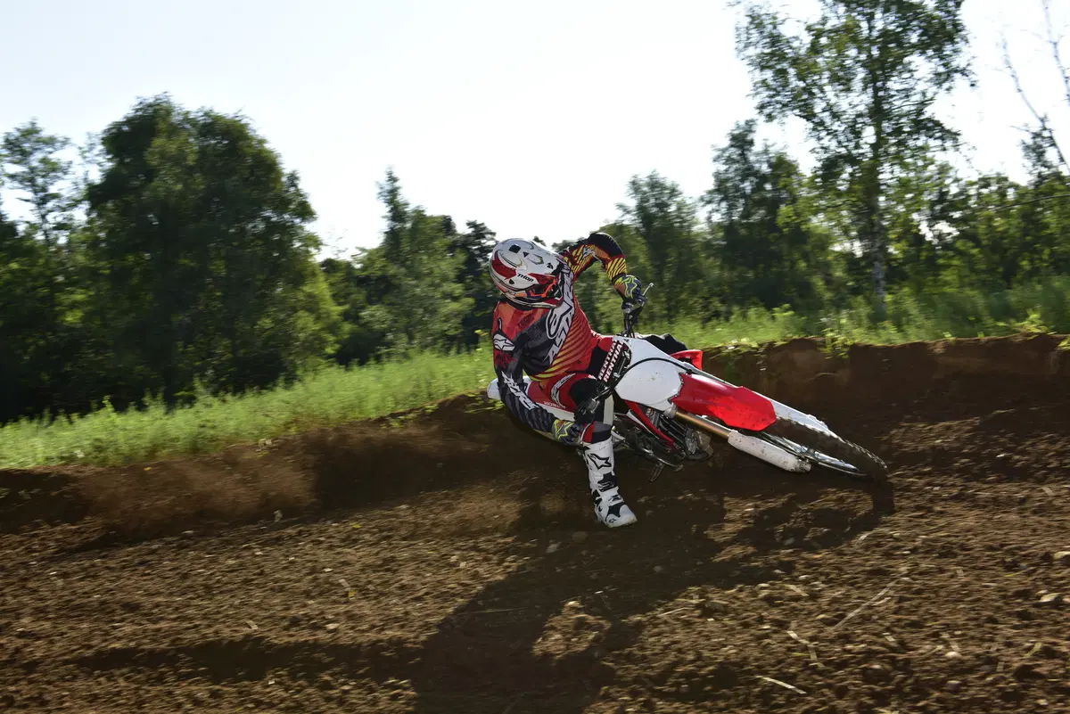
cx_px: 535
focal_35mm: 40
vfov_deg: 33.4
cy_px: 357
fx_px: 1189
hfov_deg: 48.4
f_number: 5
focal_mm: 40
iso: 100
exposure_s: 1/320
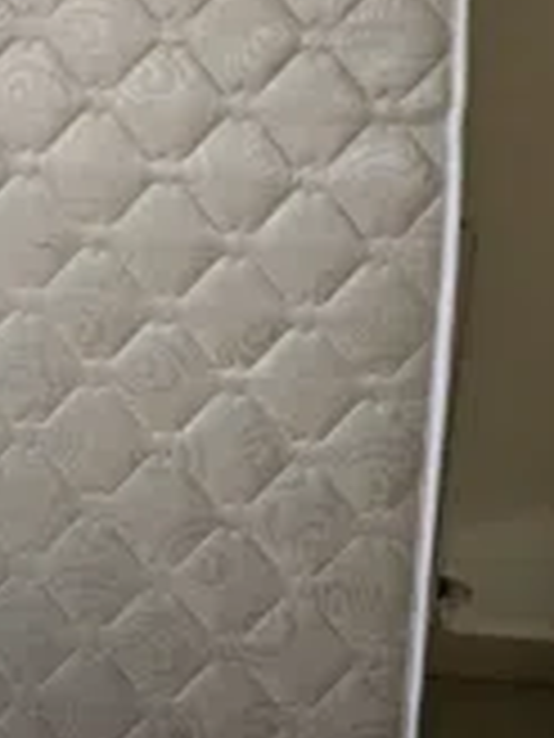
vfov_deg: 32.2
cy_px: 36
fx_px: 1195
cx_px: -18
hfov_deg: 24.7
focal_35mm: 56
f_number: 1.7
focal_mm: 6.3
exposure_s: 1/33.3
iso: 640
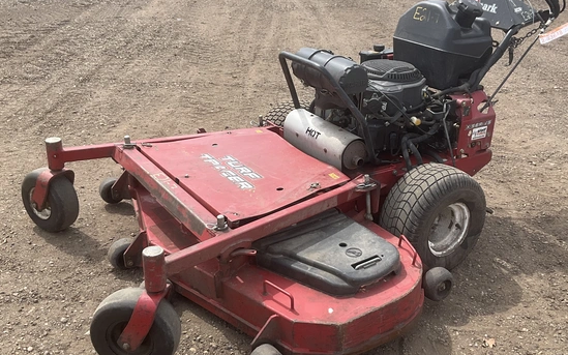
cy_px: 188
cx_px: 305
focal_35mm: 42
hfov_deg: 47.2
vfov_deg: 30.5
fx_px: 650
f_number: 1.8
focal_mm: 3
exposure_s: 1/1035
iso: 25
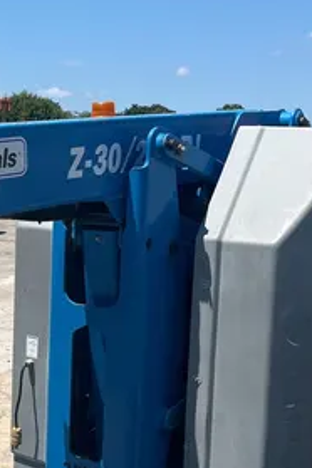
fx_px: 923
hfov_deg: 18.4
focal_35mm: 71
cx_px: -40
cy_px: 256
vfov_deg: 28.4
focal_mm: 5.1
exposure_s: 1/4149
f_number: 1.6
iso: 50
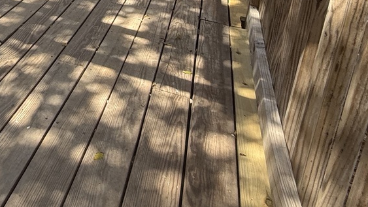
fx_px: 381
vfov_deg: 25.1
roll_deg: +0.1
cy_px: -81
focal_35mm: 39
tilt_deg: -10.9
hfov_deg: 43.1
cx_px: -12
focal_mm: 2.22
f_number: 2.2
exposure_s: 1/251
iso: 50
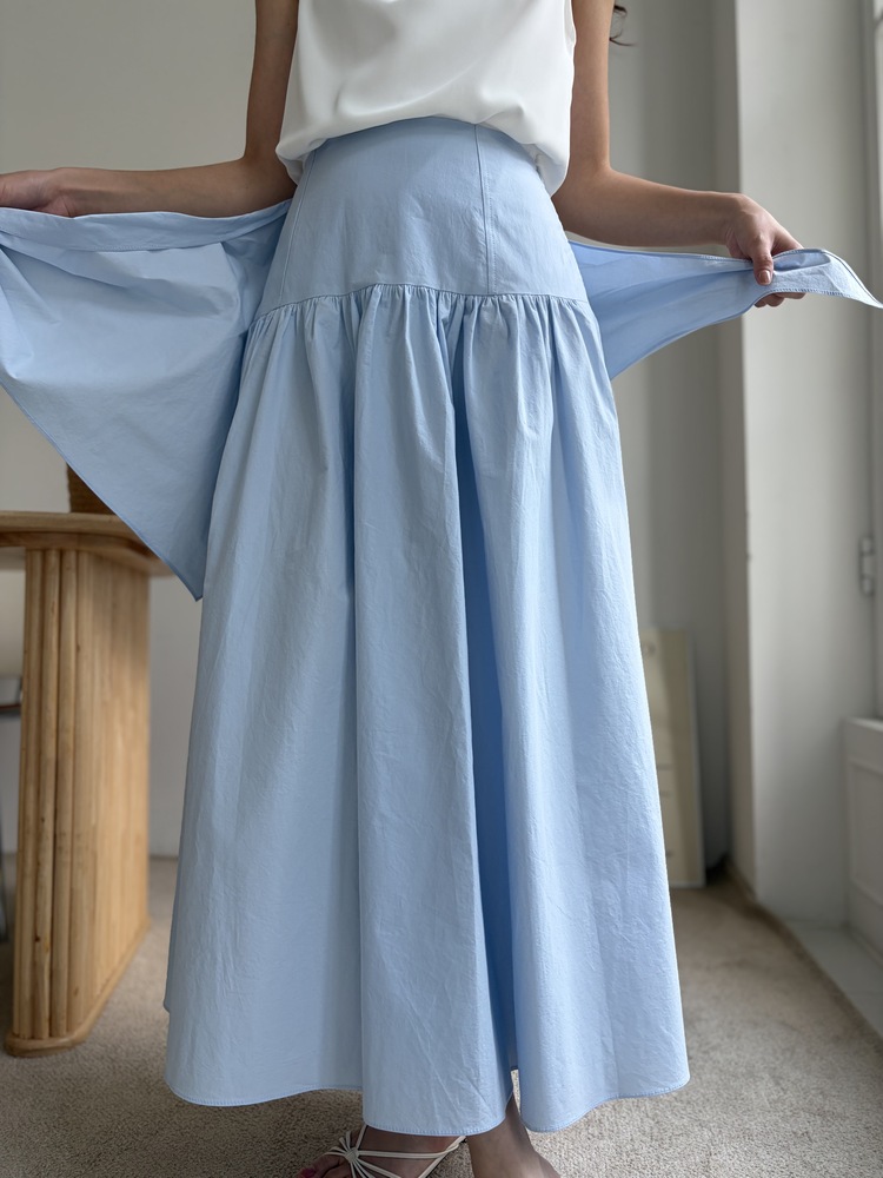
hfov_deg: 53.1
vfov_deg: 67.3
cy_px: 589
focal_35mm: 26
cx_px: 442
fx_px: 884
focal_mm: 5.96
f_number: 1.6
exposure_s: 1/120
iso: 64
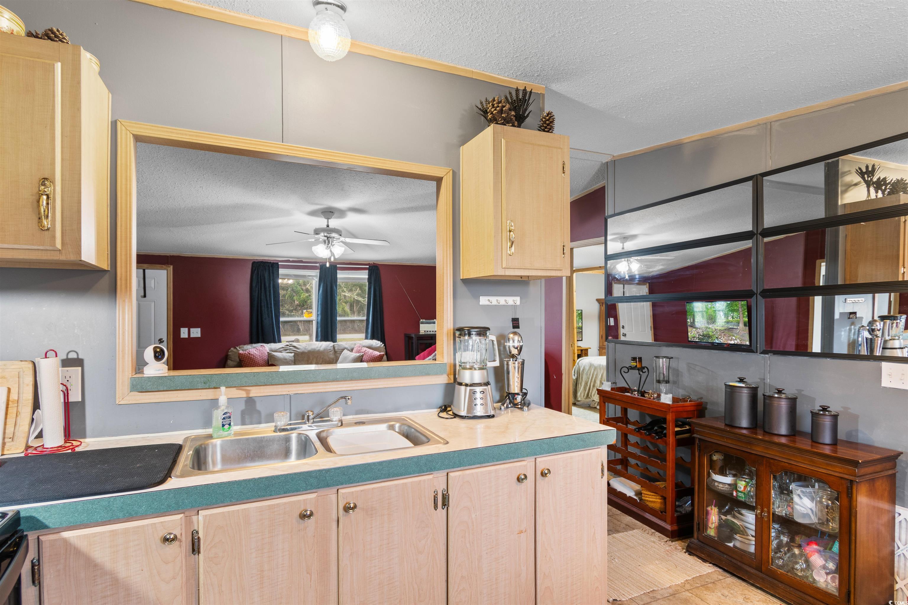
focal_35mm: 19
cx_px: 454
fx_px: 479
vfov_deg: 64.6
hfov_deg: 86.9
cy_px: 302
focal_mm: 13
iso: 100
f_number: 4.8
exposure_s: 6
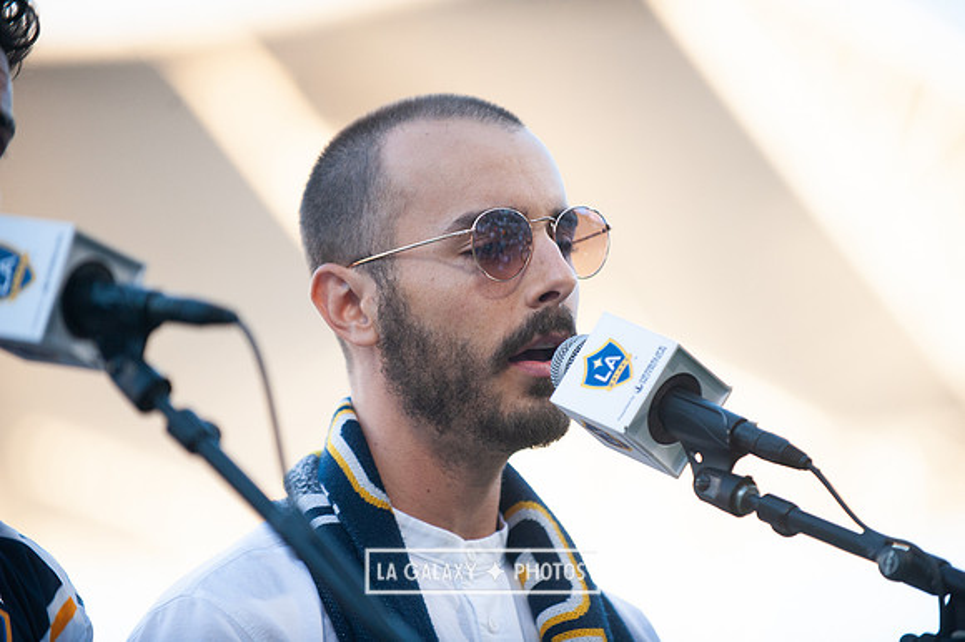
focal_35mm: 200
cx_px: 482
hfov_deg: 10.3
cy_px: 321
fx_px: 5358
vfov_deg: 6.9
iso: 800
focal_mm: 200
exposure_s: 1/2000
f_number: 2.8
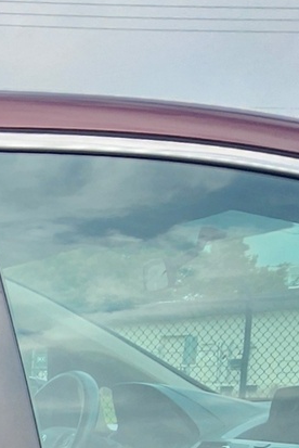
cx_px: -395
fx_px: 833
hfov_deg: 14.4
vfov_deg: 24.1
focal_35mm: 67
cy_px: 659
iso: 50
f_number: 2.2
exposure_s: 1/362
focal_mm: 2.2
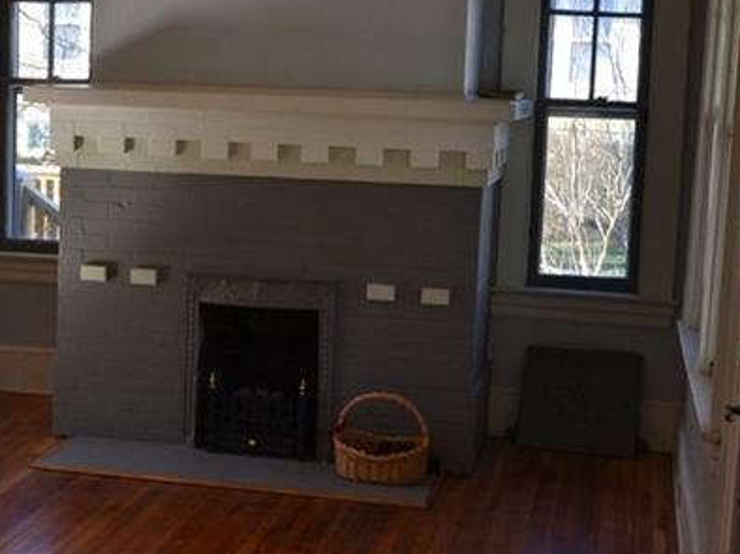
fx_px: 1602
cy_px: 287
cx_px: 208
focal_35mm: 75
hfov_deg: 25.8
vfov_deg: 19.6
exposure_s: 1/60
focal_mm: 20
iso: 500
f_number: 8
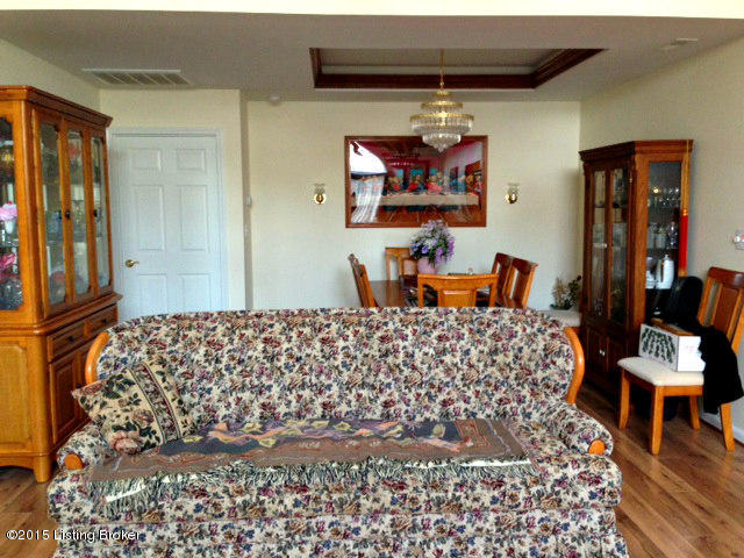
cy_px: 279
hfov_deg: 55.4
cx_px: 372
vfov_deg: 42.9
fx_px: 709
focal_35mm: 33
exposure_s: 1/20
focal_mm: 4.13
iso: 160
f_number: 2.4
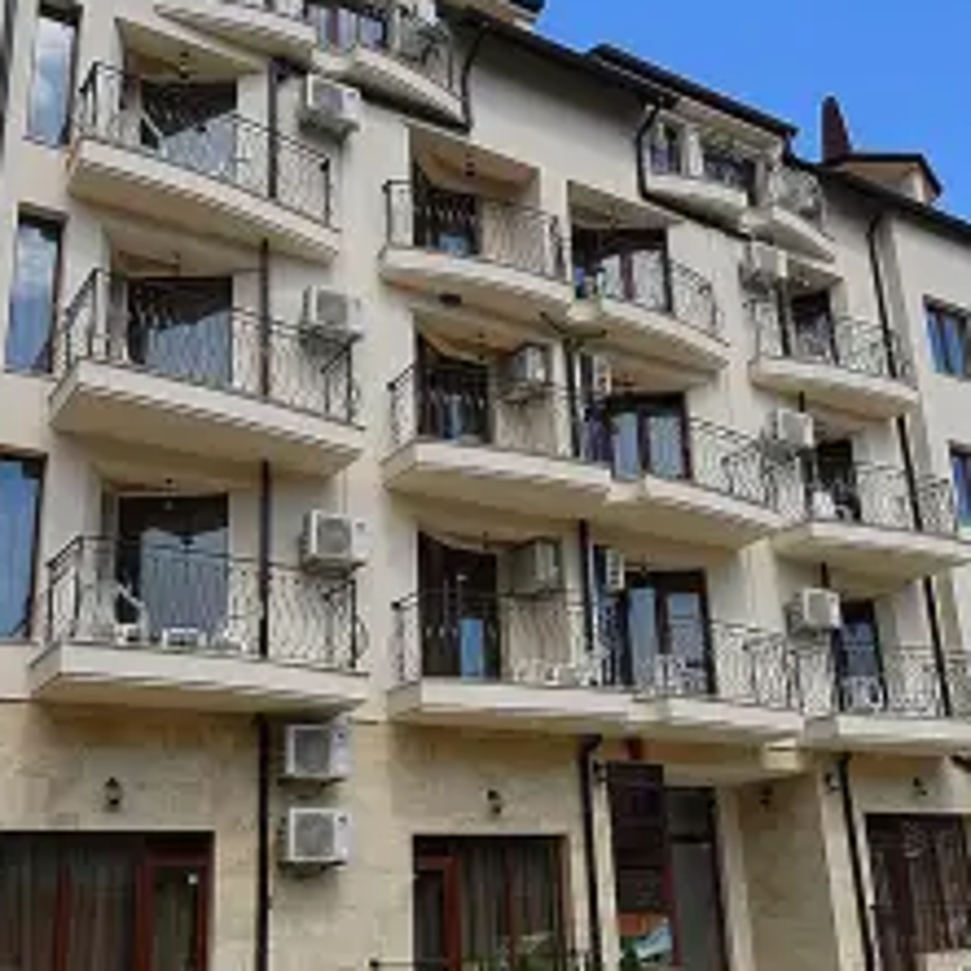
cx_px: 496
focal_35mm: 37
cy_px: 538
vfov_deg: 44.9
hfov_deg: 44.9
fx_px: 1174
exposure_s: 1/500
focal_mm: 8.8
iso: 125
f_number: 5.6
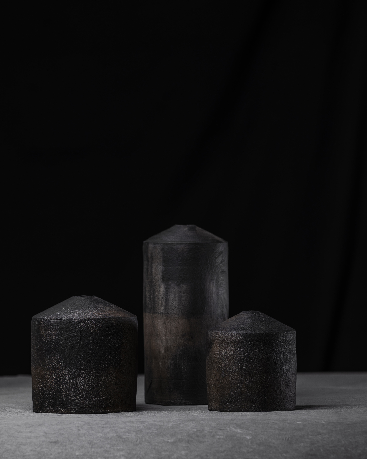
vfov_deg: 8.5
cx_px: 184
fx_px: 3068
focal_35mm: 226
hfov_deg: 6.8
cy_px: 205
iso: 100
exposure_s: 1/125
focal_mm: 200
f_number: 5.6
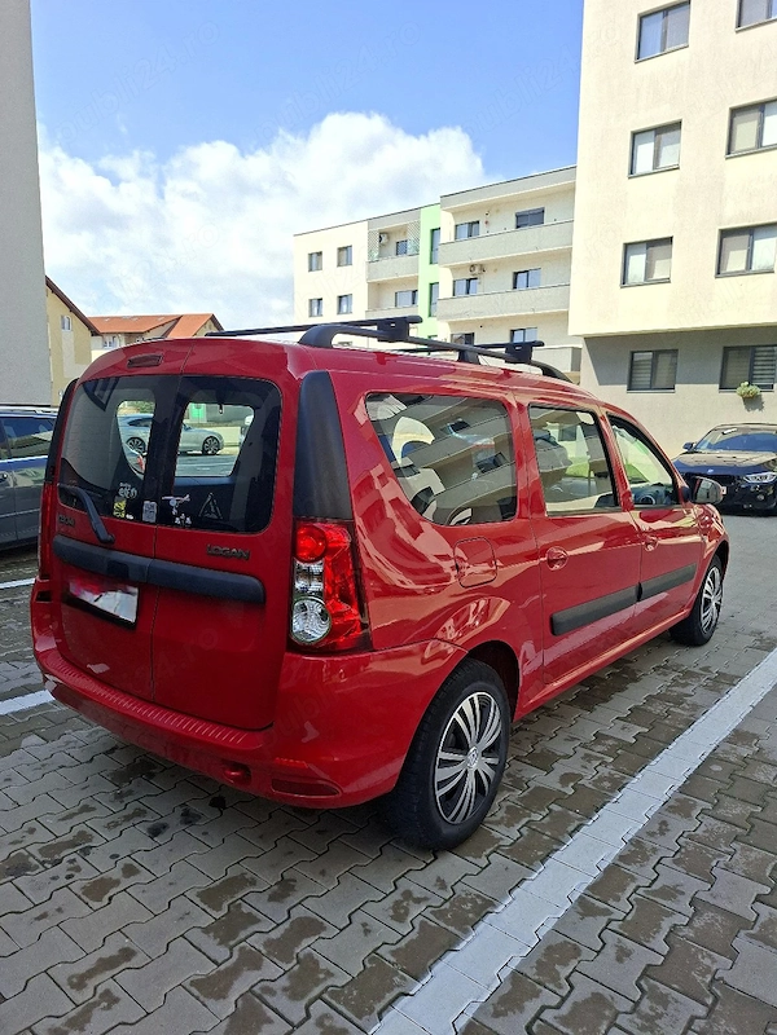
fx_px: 688
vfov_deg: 73.9
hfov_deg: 58.9
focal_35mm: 23
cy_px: 518
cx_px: 388
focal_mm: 5.54
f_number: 1.8
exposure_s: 1/1429
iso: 40
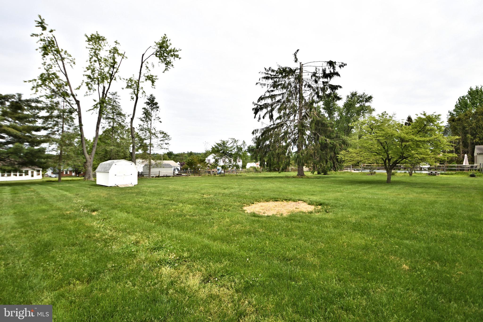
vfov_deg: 70.4
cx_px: 242
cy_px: 161
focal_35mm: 17
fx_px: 228
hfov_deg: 93.3
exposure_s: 1/3200
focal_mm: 11.5
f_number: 4
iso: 500
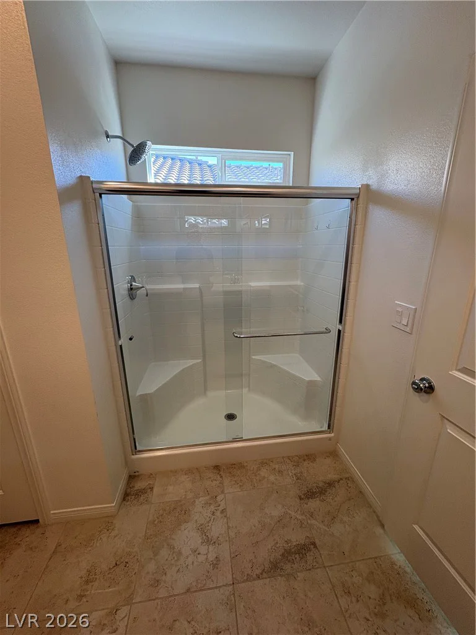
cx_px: 238
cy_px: 318
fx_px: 257
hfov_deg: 85.7
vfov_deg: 102.1
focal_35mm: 14
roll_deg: +0.5
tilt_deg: -14.6
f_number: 2.2
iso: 160
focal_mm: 2.22
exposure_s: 1/120
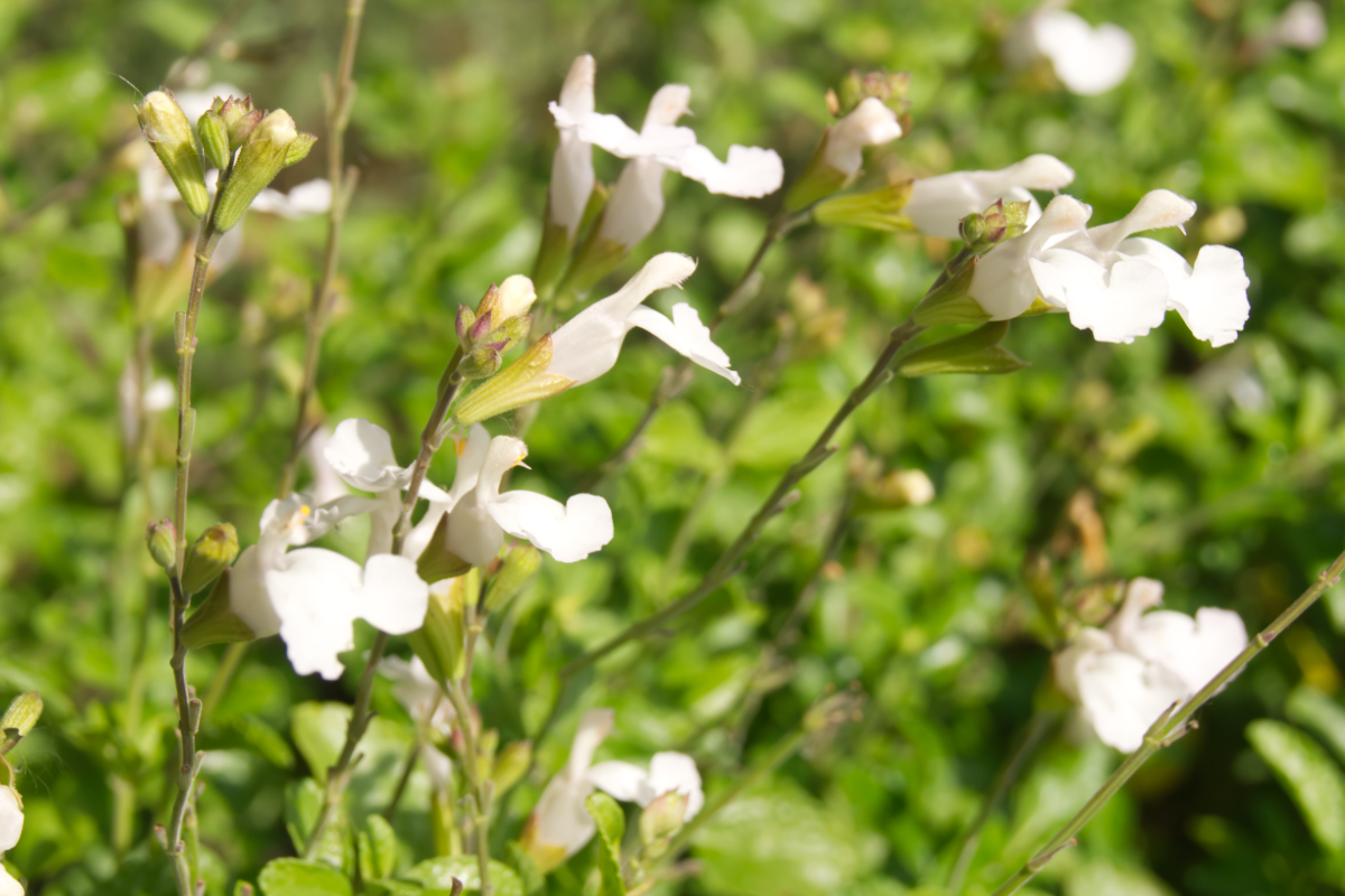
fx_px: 3082
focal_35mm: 82
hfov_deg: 24.6
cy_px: 448
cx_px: 672
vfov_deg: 16.6
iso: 320
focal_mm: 55
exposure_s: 1/320
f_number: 10
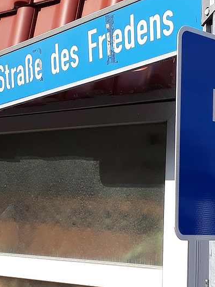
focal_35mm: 46
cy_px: 158
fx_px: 381
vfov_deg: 41.2
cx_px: 138
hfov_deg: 31.3
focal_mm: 3.6
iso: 40
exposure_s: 1/1595
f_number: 1.9
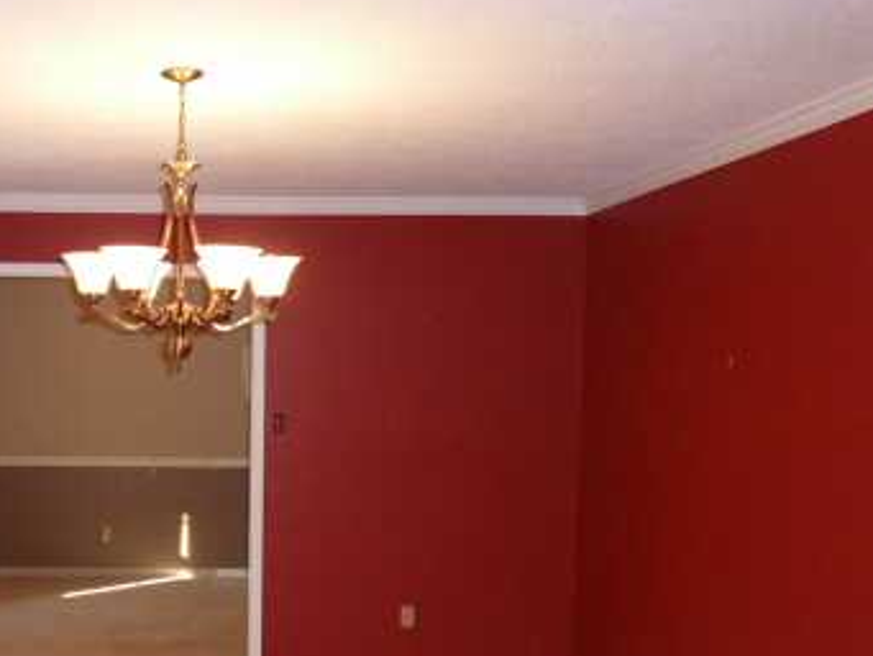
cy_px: 492
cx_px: 136
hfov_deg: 39.8
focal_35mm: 45
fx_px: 1135
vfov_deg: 31.6
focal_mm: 4.3
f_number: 3.3
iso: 320
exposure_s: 1/60
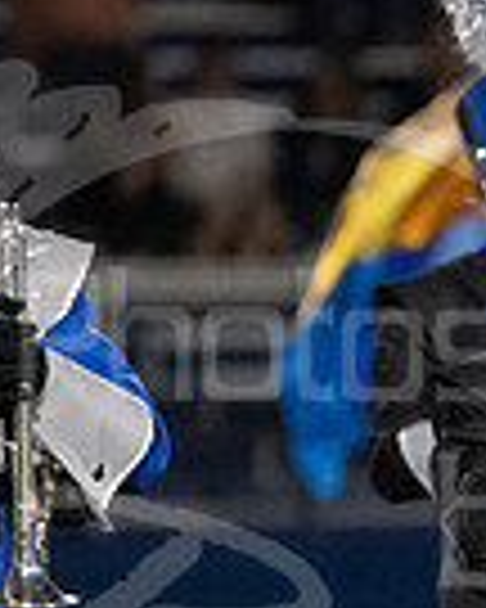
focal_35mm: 1212
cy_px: 625
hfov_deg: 1.3
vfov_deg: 1.6
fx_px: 21791
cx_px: 1087
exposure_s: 1/640
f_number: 2.8
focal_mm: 200
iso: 4000
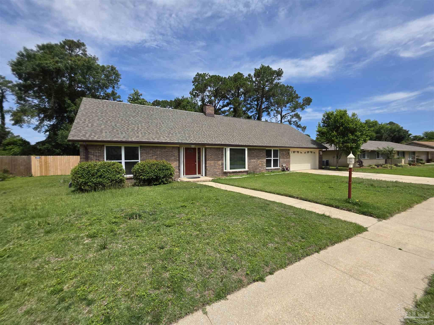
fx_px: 163
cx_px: 217
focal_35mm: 13
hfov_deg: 106.2
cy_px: 162
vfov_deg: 89.9
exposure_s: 1/3345
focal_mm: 2.2
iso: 40
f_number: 1.9
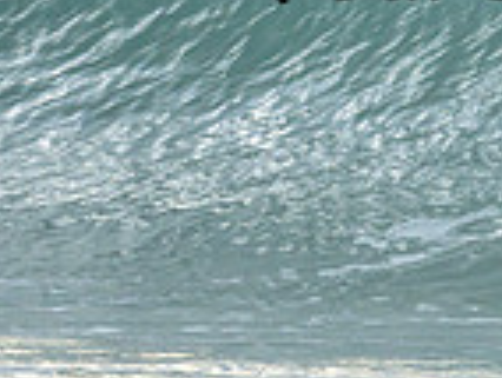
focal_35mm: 3139
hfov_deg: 0.6
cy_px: -83
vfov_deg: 0.5
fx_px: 45599
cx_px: 626
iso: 1600
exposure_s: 1/2500
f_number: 6.3
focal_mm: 800
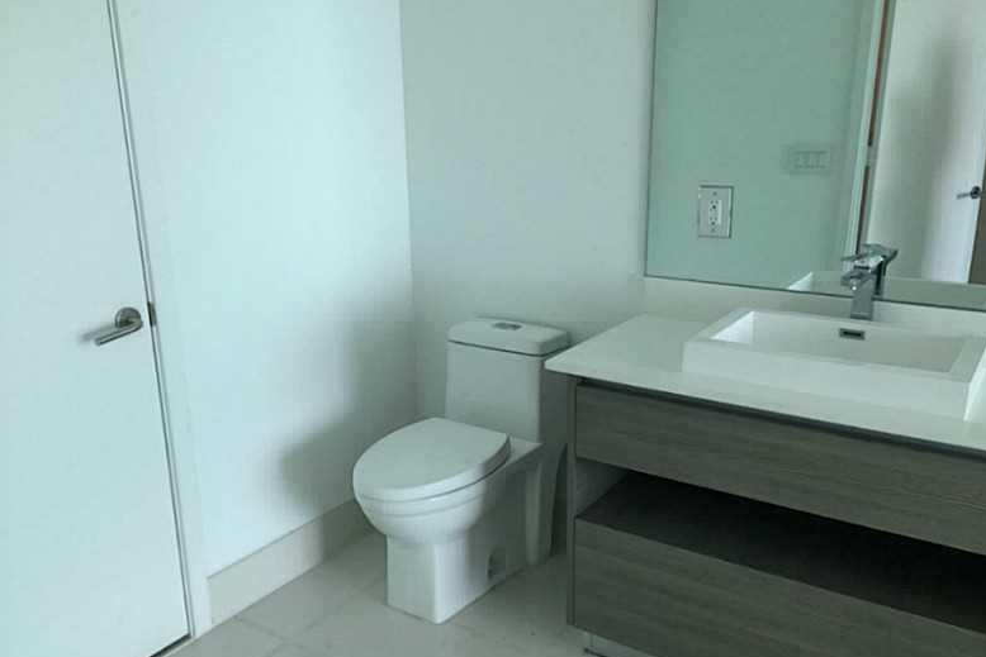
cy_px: 357
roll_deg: +0.8
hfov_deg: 60.3
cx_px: 506
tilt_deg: -17.8
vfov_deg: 42.3
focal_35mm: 31
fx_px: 849
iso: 32
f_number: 2.2
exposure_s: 1/30
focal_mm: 4.15
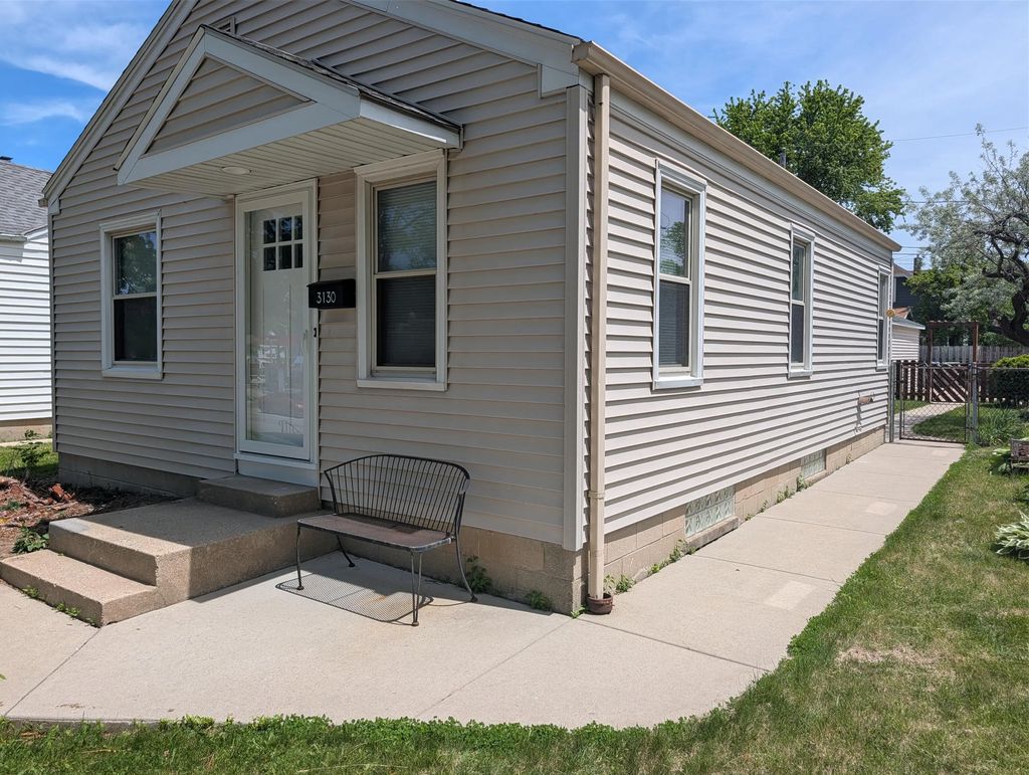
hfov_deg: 71.5
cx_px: 514
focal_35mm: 24
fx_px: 714
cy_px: 388
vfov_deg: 56.9
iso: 18
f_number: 1.68
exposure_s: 1/1127
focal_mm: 6.9
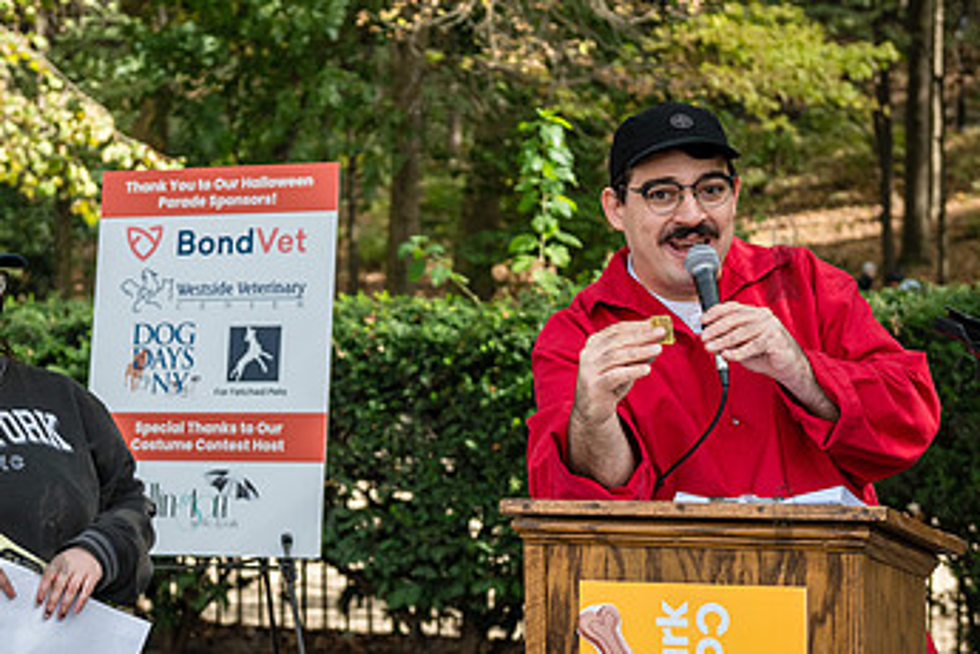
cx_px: 415
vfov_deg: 18.4
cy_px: 390
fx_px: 2014
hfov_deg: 27.3
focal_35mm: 74
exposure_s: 1/1600
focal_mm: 44
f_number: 4
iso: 1000
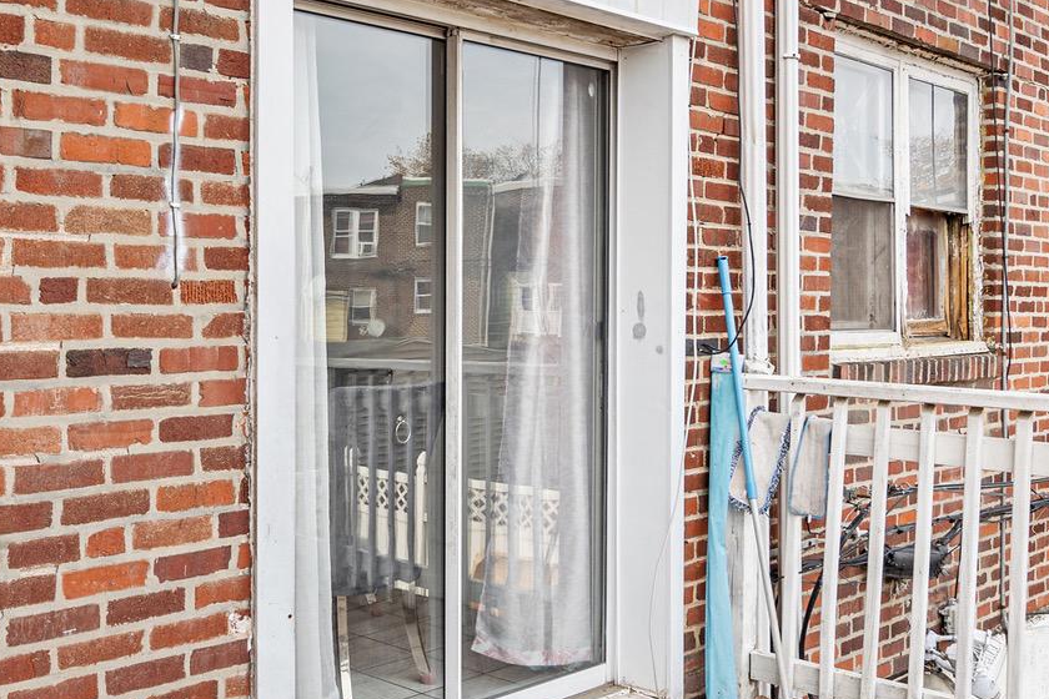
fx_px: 1136
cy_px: 329
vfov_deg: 34.2
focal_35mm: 39
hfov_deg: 48.3
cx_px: 308
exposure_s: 1/40
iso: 250
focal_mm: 16
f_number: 8
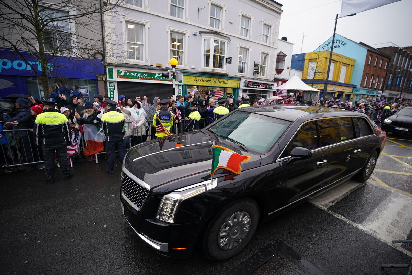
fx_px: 183
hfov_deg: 96.7
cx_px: 206
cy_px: 138
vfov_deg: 73.7
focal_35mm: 16
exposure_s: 1/1000
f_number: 2.8
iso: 1000
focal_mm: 16
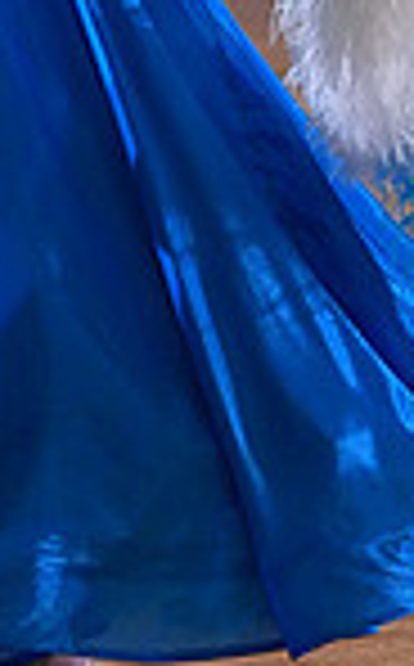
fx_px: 7684
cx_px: -286
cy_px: -288
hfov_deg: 3.1
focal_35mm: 424
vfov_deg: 4.9
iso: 6400
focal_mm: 106
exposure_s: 1/400
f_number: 5
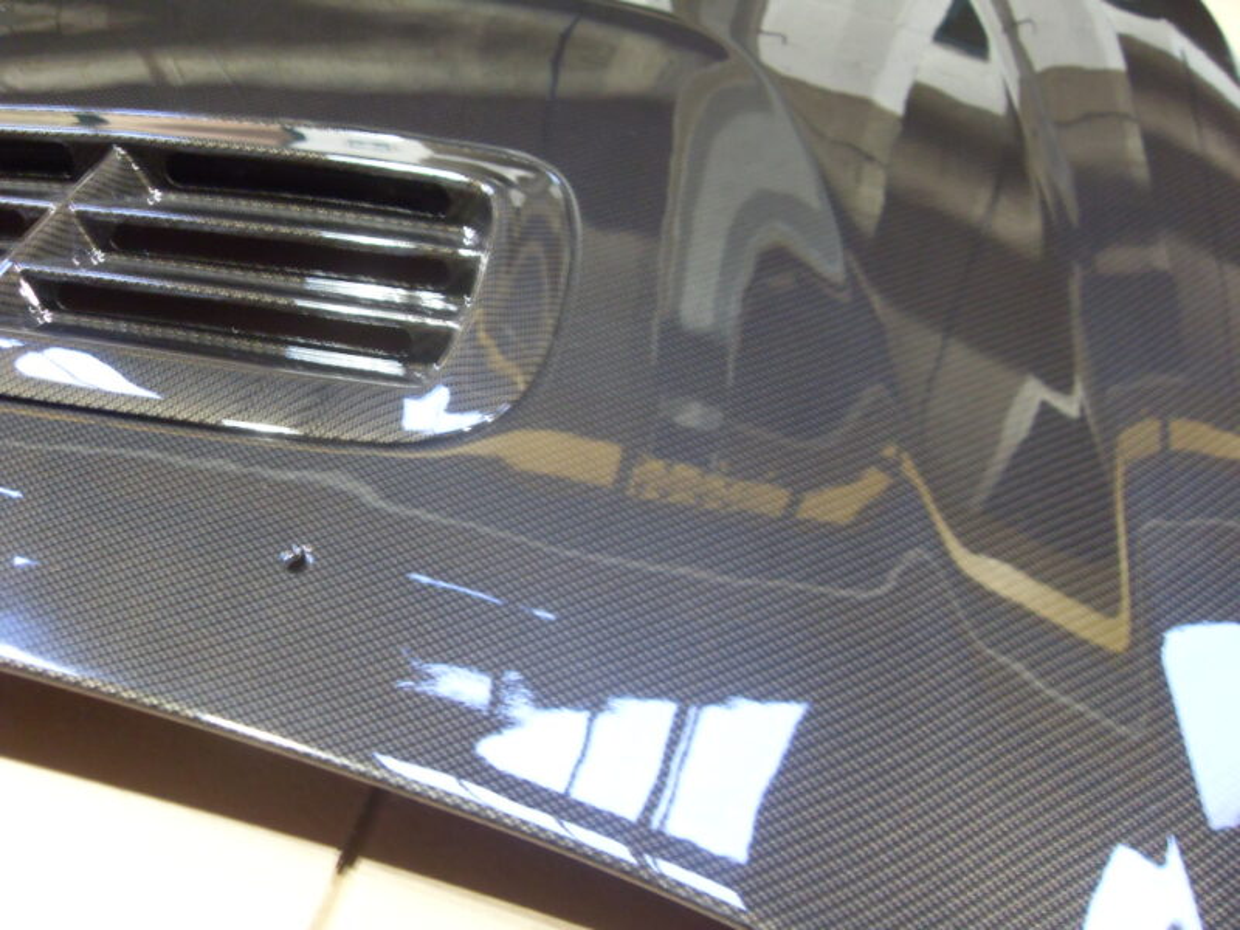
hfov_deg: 52.6
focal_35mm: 35
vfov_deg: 40.7
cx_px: 620
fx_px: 1254
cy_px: 465
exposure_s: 1/6
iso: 200
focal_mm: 6.3
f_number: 2.8
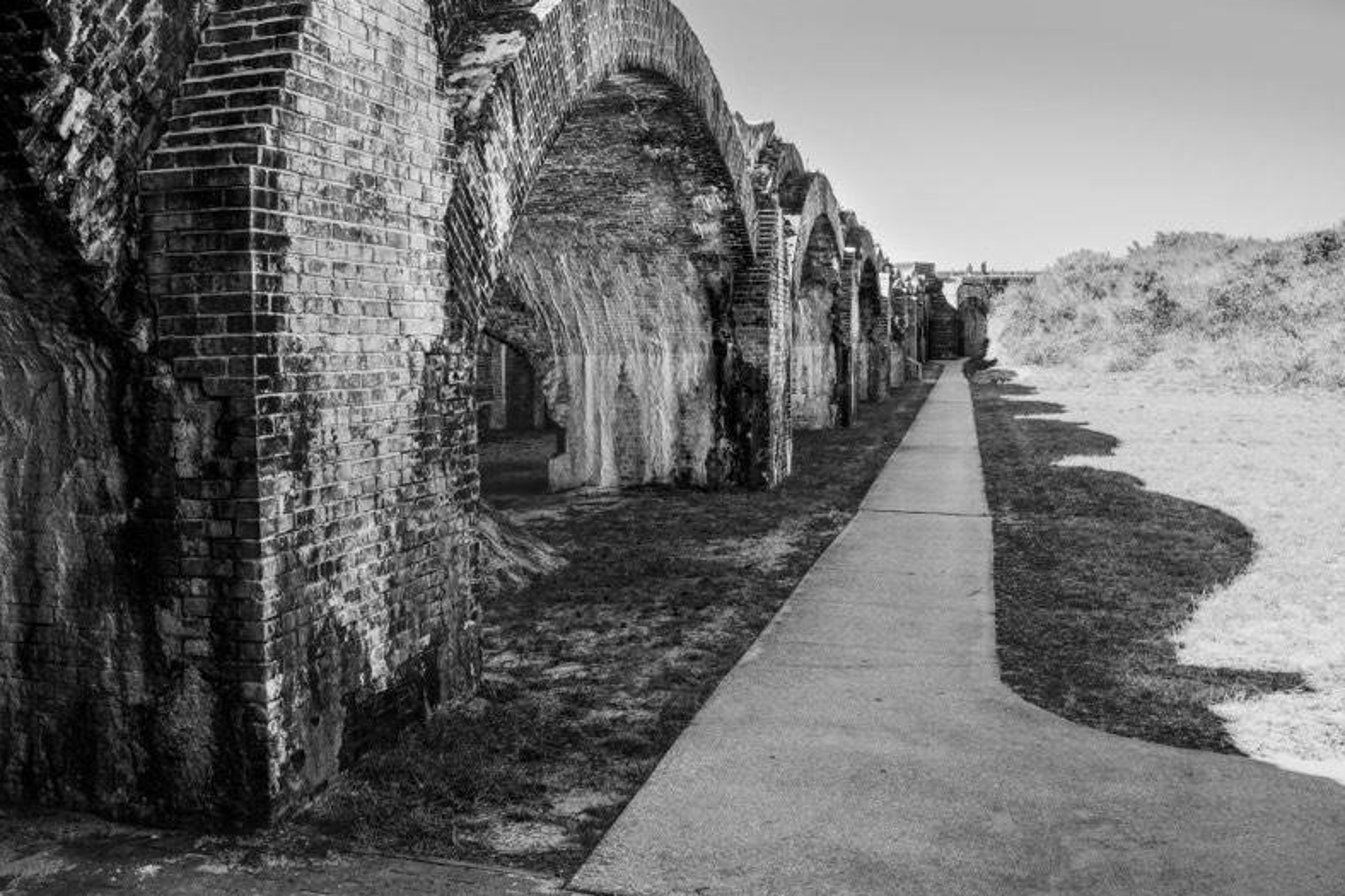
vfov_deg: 40.4
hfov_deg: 57.7
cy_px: 418
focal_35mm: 33
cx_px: 587
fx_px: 1217
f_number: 13
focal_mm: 28.5
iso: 1000
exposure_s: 1/125
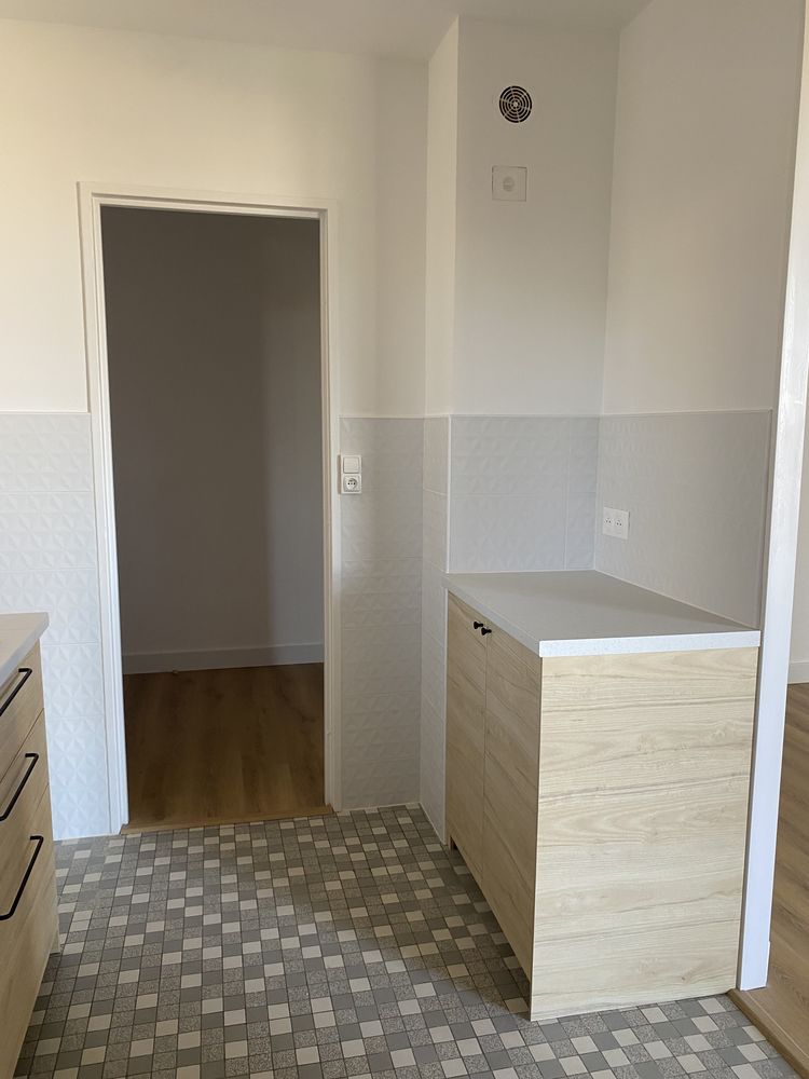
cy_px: 540
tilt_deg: -7.2
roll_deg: -0.2
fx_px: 810
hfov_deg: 53.1
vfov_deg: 67.3
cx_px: 404
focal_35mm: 26
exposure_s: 1/70
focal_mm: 4.25
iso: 125
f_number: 1.8
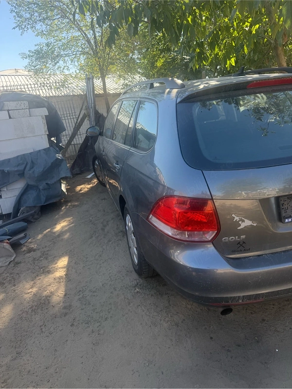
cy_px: 194
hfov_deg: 56.8
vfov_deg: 71.6
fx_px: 270
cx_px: 146
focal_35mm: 24
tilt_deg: -19.8
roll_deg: +0.5
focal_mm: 6.76
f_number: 1.78
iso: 100
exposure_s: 1/1032
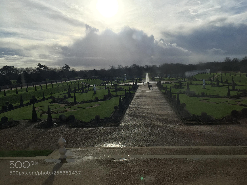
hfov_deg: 61.7
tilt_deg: -4.0
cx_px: 124
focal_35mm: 29
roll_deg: +1.2
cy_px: 92
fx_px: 207
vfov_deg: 48.2
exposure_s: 1/3968
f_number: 2.2
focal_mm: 4.15
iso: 32
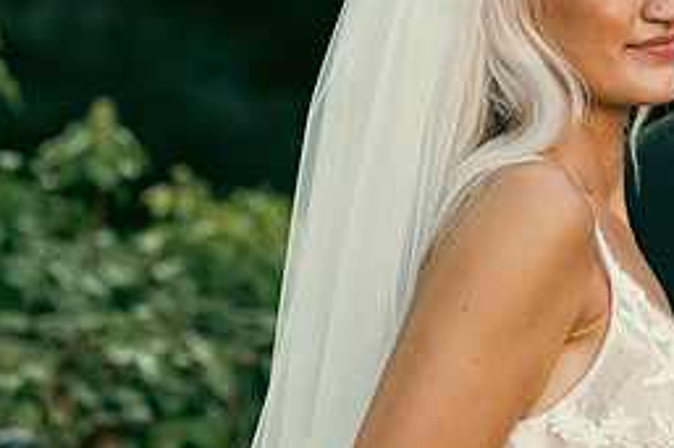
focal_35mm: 226
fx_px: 4228
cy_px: 148
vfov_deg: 6.1
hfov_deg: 9.1
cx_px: 611
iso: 200
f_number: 3.5
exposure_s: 1/200
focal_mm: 100
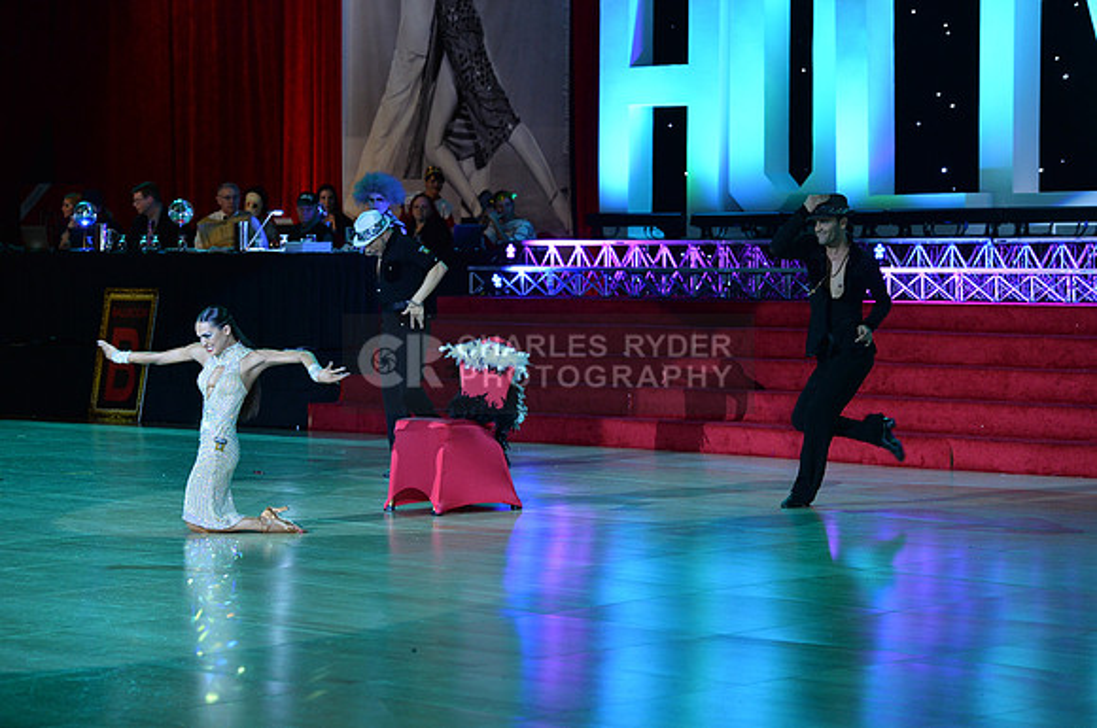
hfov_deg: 18.6
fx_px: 3347
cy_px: 364
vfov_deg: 12.4
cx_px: 548
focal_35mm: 110
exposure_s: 1/250
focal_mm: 110
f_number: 4
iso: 2000
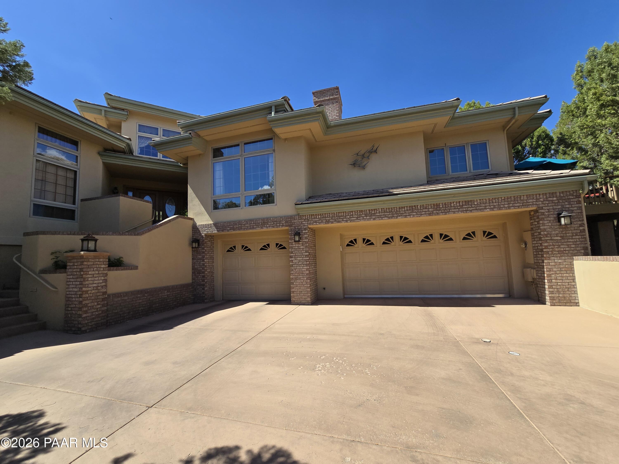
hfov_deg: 106.2
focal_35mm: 13
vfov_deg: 89.9
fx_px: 232
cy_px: 232
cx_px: 310
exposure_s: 1/1668
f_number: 2.2
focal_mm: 2.2
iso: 50
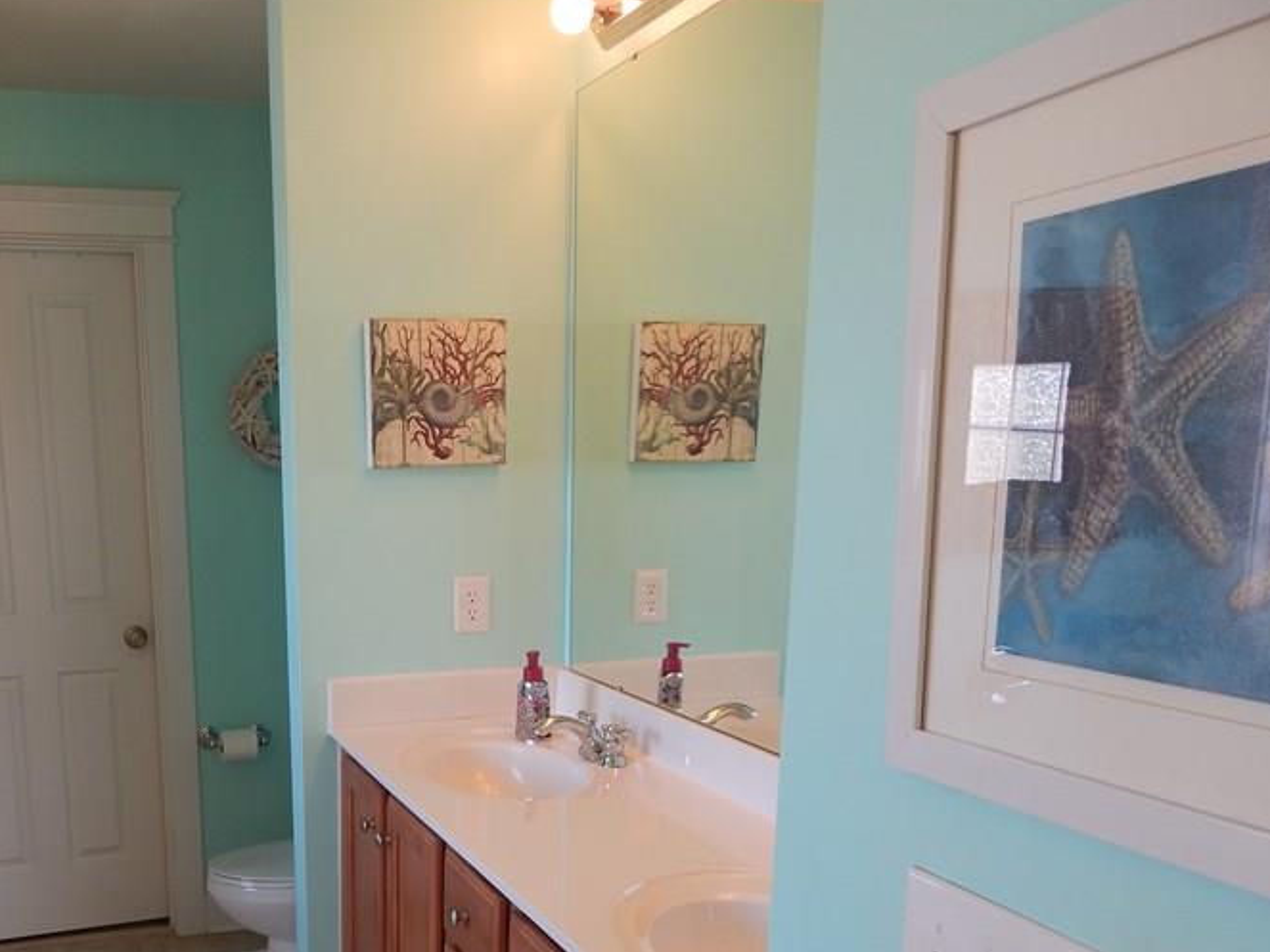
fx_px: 1247
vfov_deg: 40.5
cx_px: 395
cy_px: 722
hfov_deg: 52.6
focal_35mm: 34
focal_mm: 4
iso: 125
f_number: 3
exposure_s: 1/50
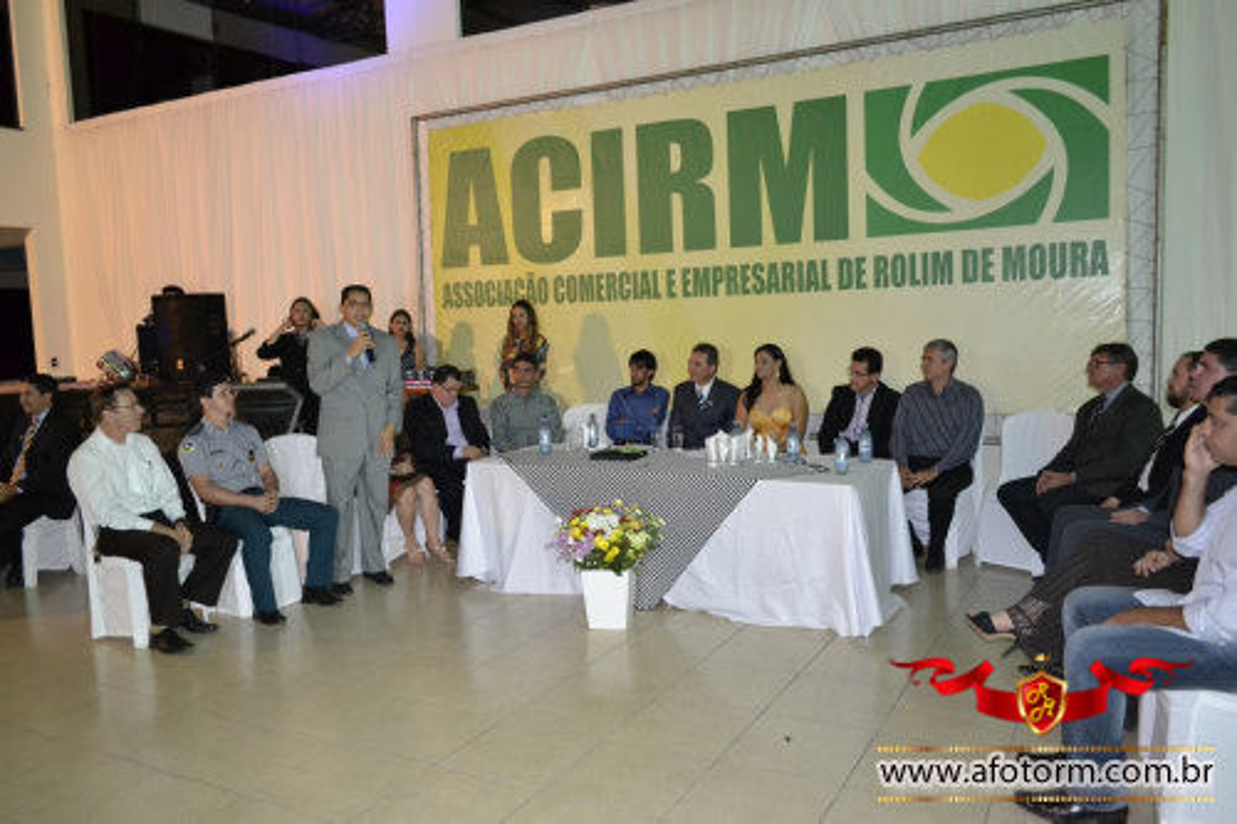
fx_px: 927
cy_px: 412
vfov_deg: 47.9
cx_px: 618
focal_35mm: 27
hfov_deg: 67.4
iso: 3200
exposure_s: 1/60
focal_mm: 18
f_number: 3.5
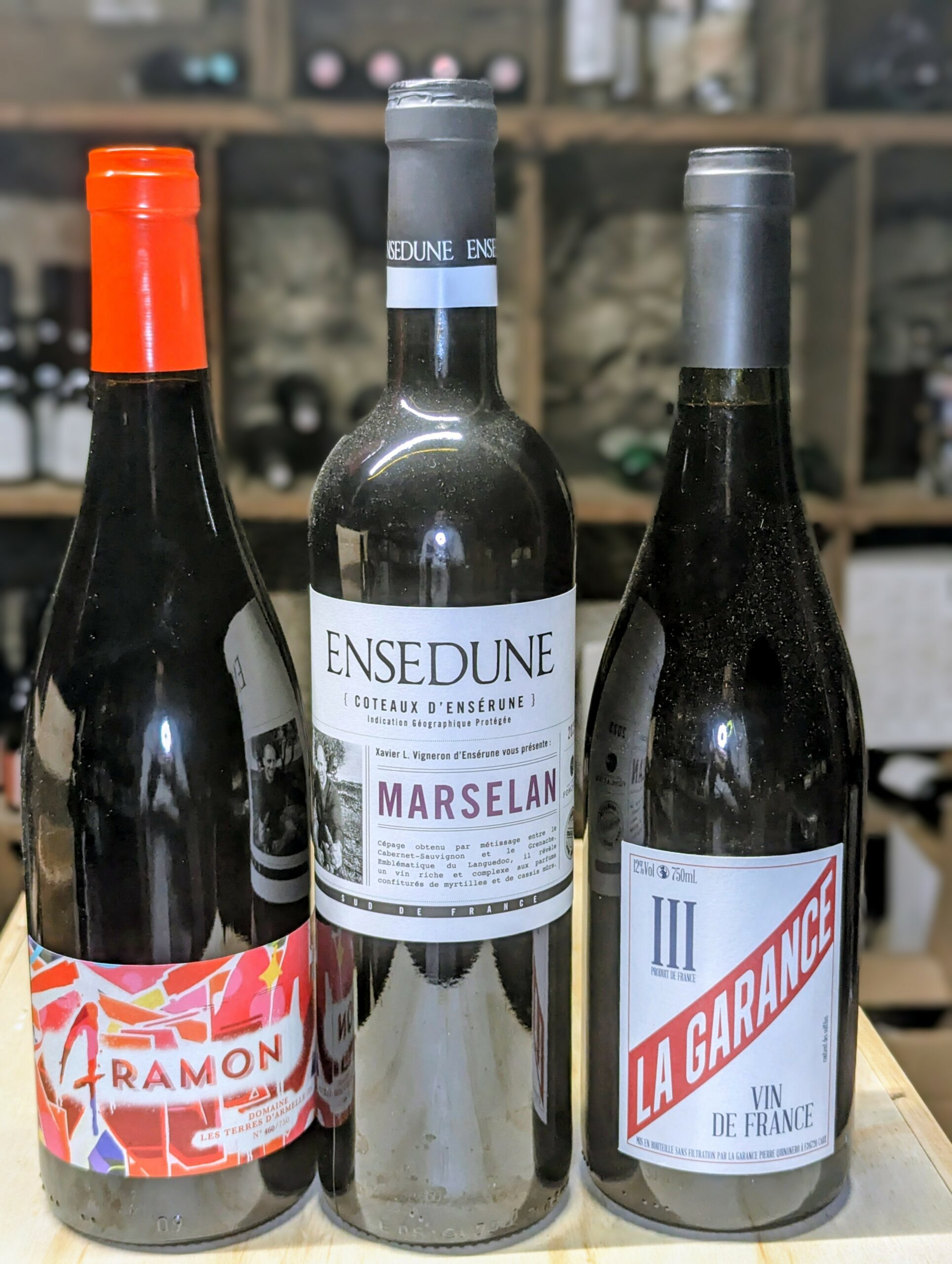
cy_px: 632
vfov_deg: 39.6
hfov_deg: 30.3
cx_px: 476
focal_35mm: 48
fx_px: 1755
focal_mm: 6.81
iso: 226
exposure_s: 1/99.9
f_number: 1.85
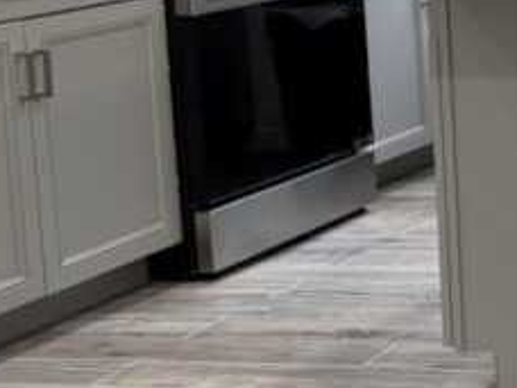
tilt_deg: -5.8
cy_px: -25
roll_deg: +0.7
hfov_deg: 14.2
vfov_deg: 13.5
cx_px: 1132
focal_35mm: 108
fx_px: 1613
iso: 125
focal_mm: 6.76
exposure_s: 1/120
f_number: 1.78
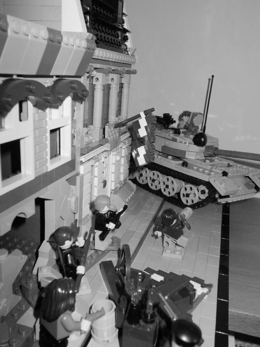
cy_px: 174
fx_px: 340
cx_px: 130
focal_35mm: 34
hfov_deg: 41.8
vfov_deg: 54.0
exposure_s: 1/25
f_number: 3.6
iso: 200
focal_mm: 6
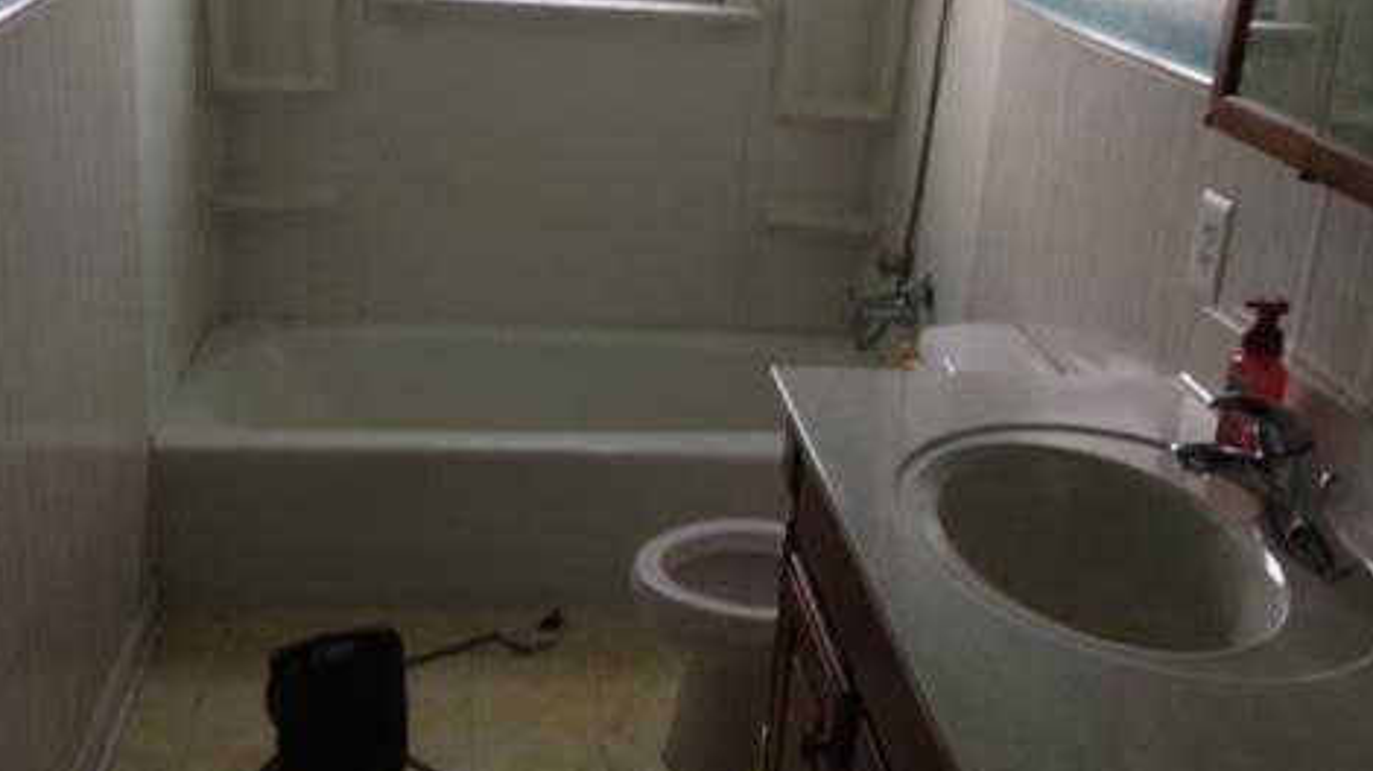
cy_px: 324
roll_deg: -5.7
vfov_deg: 24.4
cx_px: 681
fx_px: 1783
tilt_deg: -18.5
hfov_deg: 42.1
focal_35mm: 49
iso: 64
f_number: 2.4
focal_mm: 4.12
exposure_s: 1/40
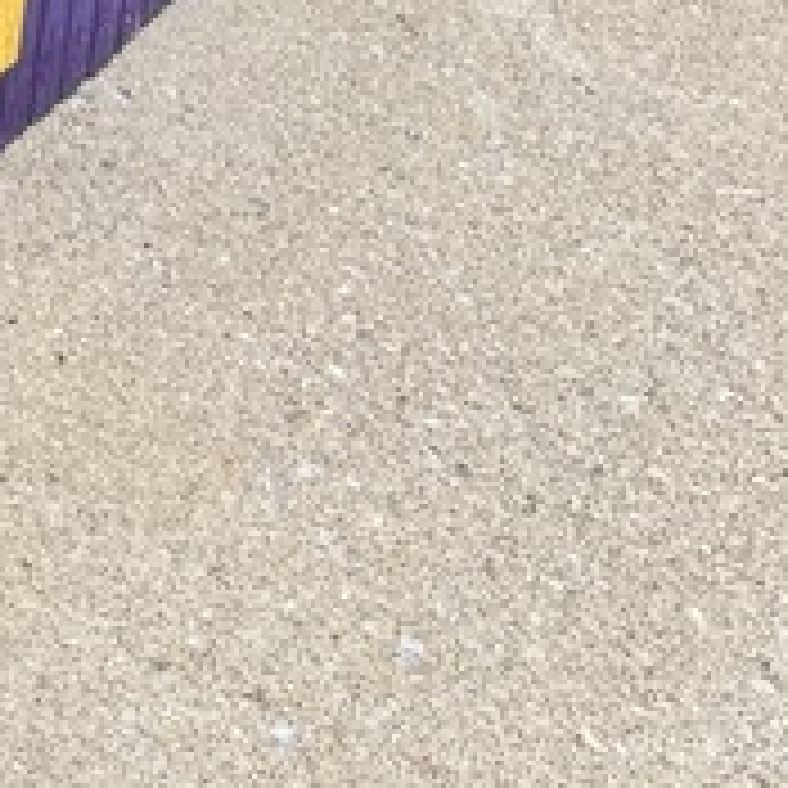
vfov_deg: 11.4
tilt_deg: -14.4
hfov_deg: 12.4
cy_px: -1175
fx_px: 3194
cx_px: -806
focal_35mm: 124
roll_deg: -0.6
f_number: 1.78
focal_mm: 6.76
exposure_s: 1/822
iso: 80
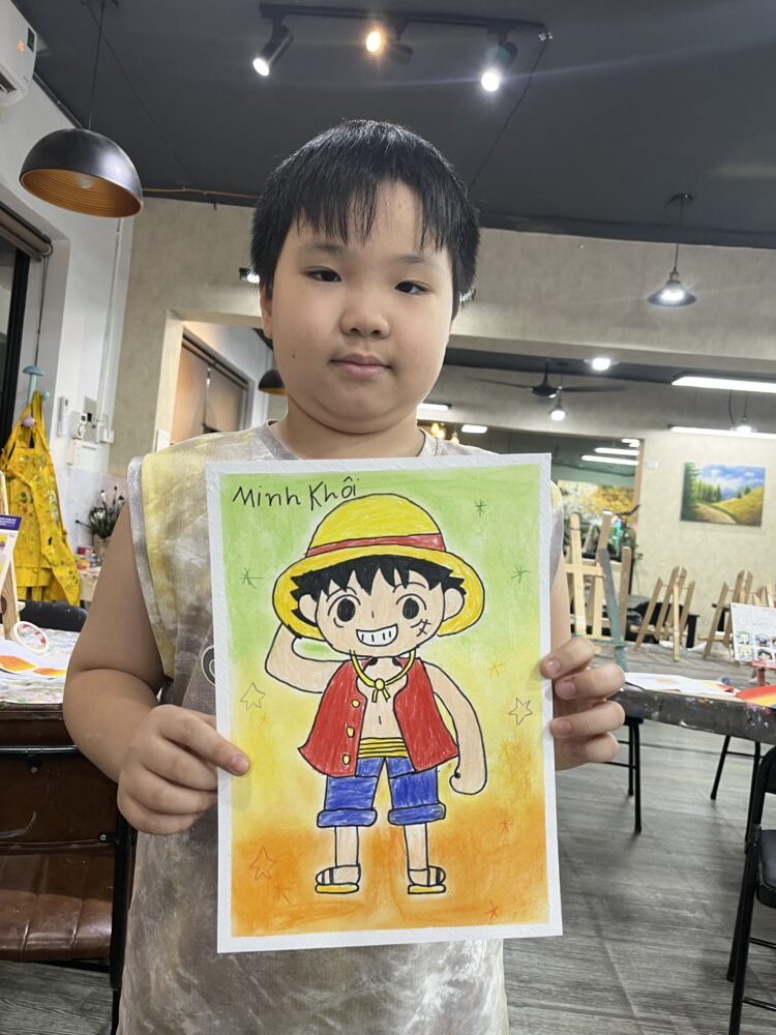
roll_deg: -4.9
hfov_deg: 53.1
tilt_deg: -0.5
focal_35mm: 26
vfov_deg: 67.3
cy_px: 518
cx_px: 388
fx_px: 777
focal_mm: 5.1
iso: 64
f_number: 1.6
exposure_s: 1/50
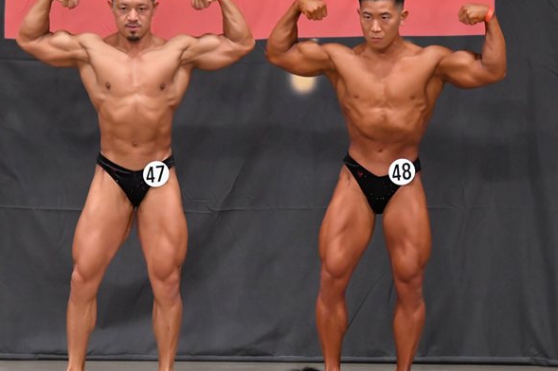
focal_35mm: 316
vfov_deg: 4.3
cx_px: 234
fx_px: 4895
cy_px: 191
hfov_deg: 6.5
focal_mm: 160
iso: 6400
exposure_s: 1/400
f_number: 5.6
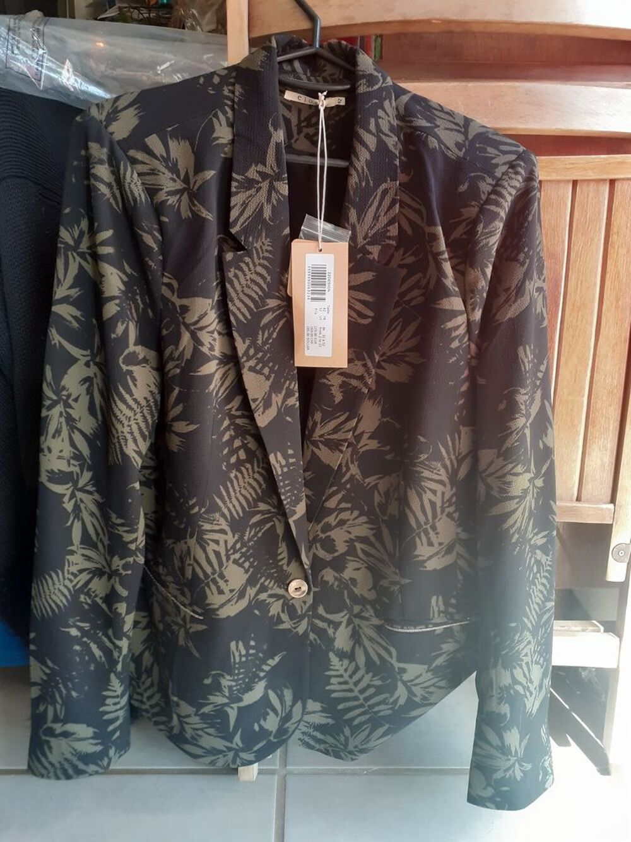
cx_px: 316
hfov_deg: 51.4
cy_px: 421
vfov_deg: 65.3
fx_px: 656
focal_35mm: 27
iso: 160
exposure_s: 1/50
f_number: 1.9
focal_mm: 3.6
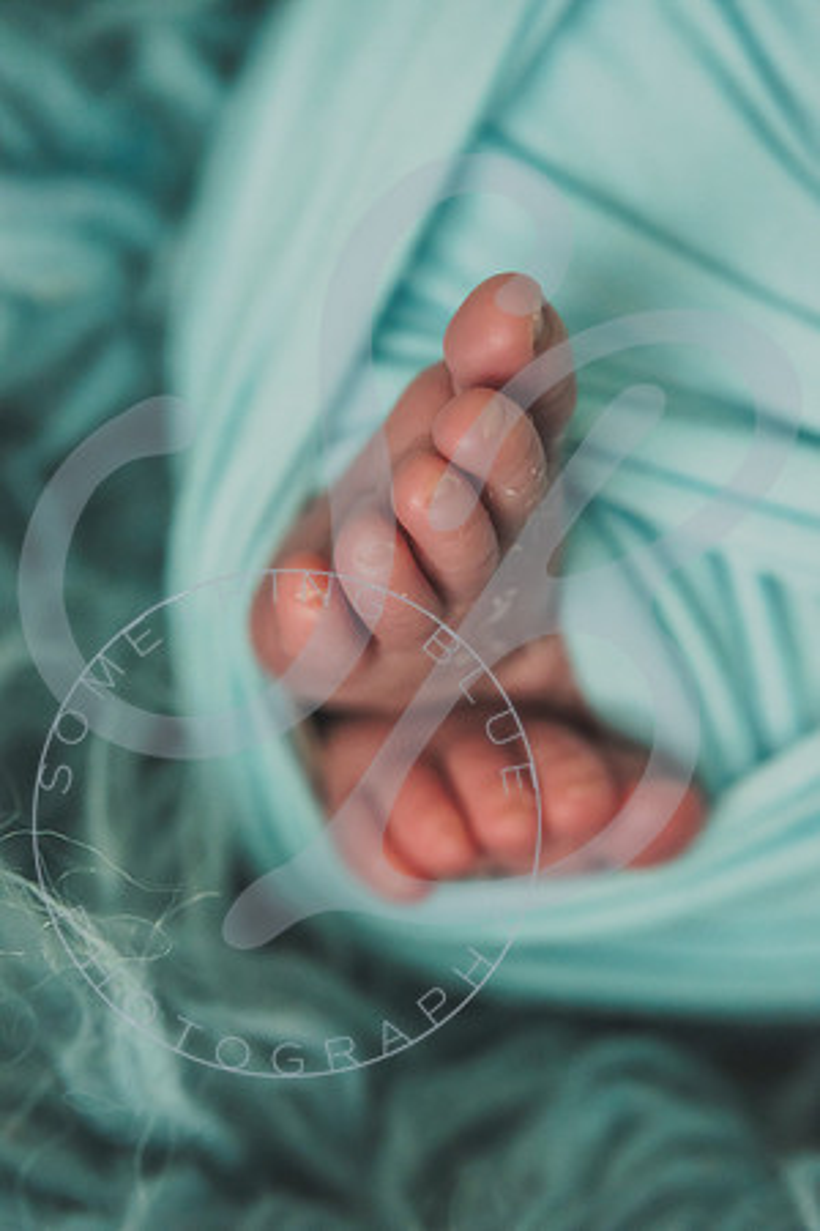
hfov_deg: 22.6
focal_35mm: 60
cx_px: 410
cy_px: 616
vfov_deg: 33.4
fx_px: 2050
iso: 3200
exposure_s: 1/125
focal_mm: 60
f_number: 5.6
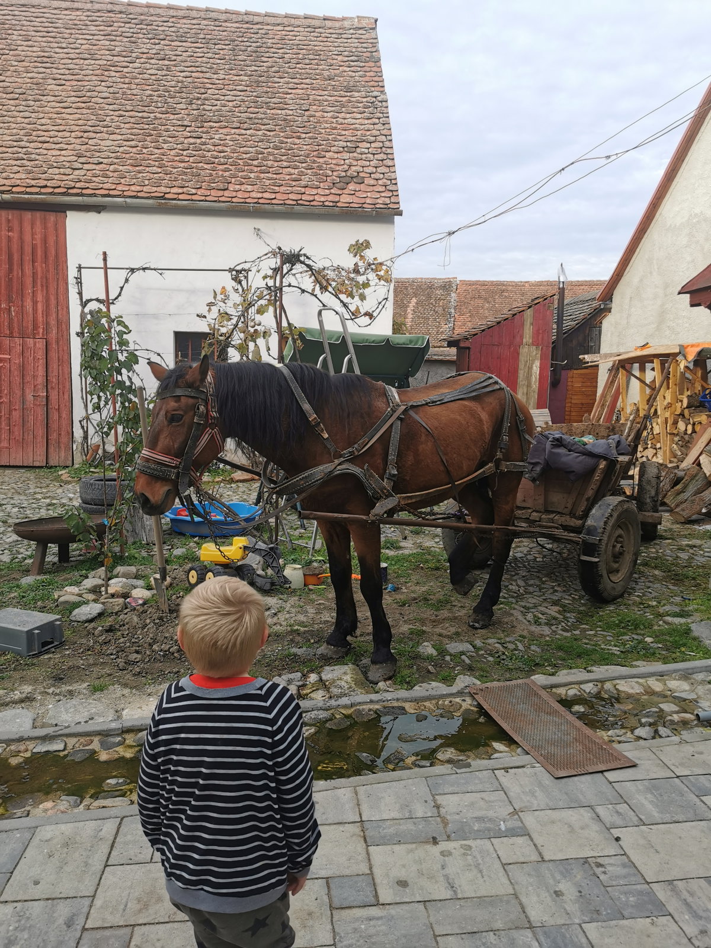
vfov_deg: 65.3
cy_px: 474
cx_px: 356
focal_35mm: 27
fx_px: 739
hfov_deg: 51.4
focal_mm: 5.56
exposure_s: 1/609
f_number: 1.6
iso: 50
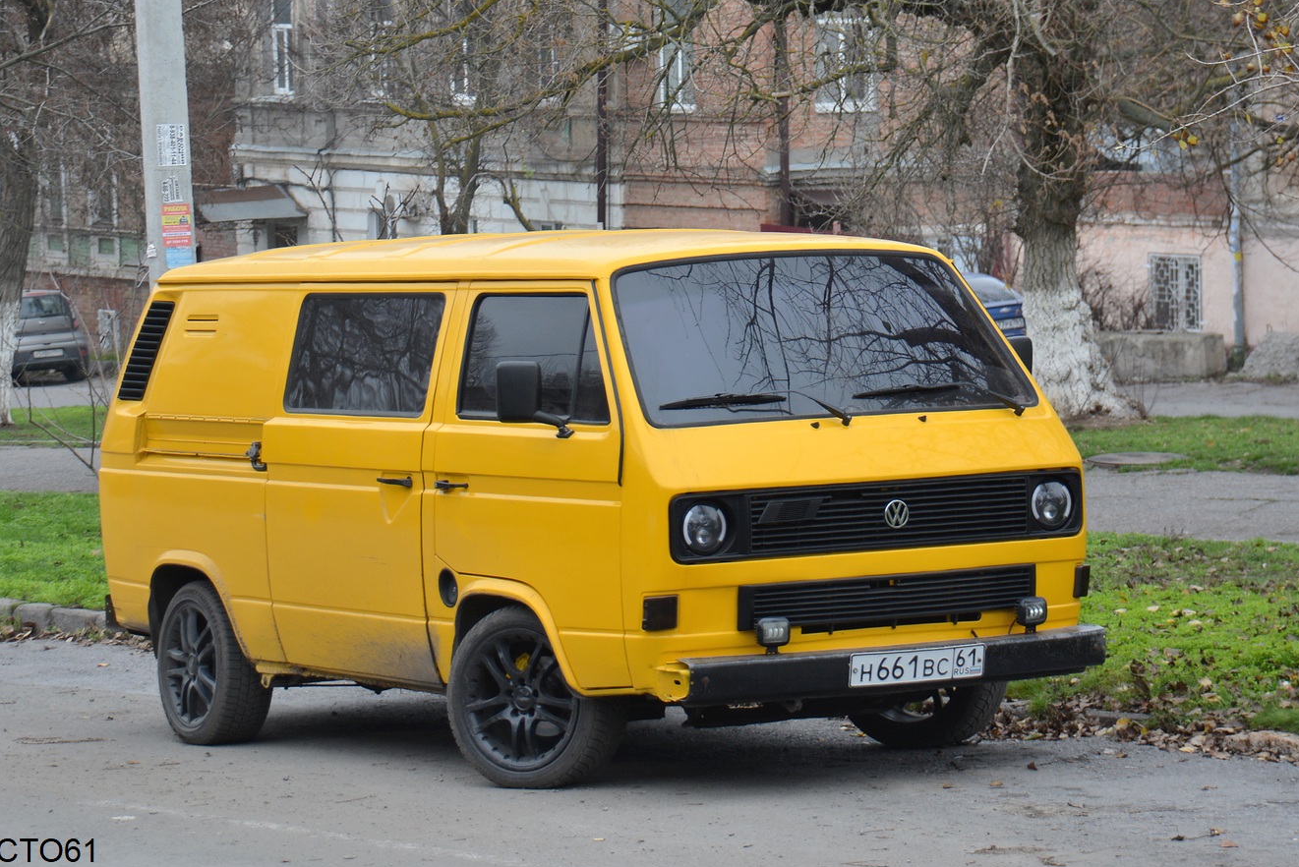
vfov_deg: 10.8
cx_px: 657
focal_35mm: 128
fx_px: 4605
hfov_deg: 16.1
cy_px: 378
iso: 280
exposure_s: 1/125
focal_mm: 75
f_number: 5.6
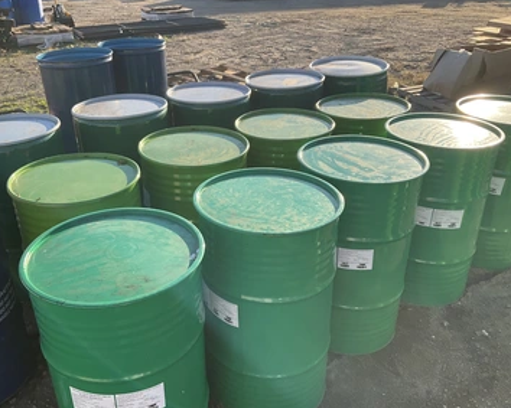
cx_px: 225
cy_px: 200
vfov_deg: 45.8
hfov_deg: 55.5
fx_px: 484
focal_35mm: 32
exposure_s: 1/759
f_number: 1.8
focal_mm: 3
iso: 25
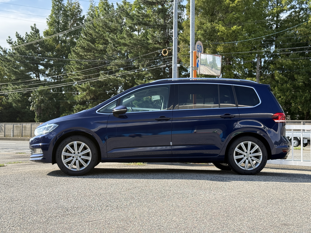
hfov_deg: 39.7
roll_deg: -0.5
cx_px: 156
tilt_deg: +2.2
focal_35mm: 48
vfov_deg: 30.3
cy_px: 116
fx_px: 431
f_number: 1.78
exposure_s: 1/1513
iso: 64
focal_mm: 6.76
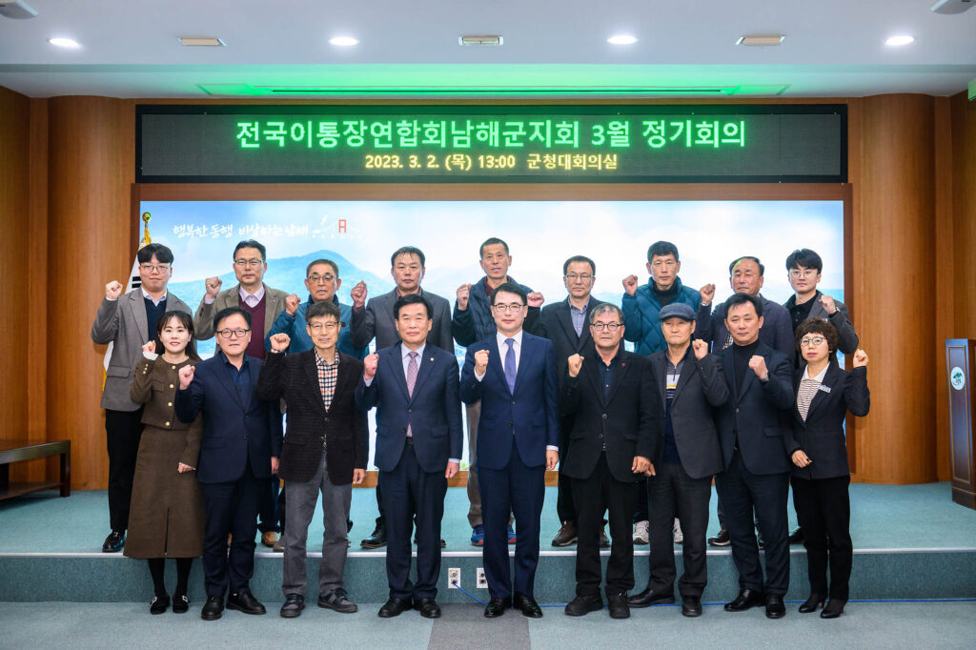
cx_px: 488
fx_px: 1084
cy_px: 325
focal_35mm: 40
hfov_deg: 48.5
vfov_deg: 33.4
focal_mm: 40
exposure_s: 1/125
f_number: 5.6
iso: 1600
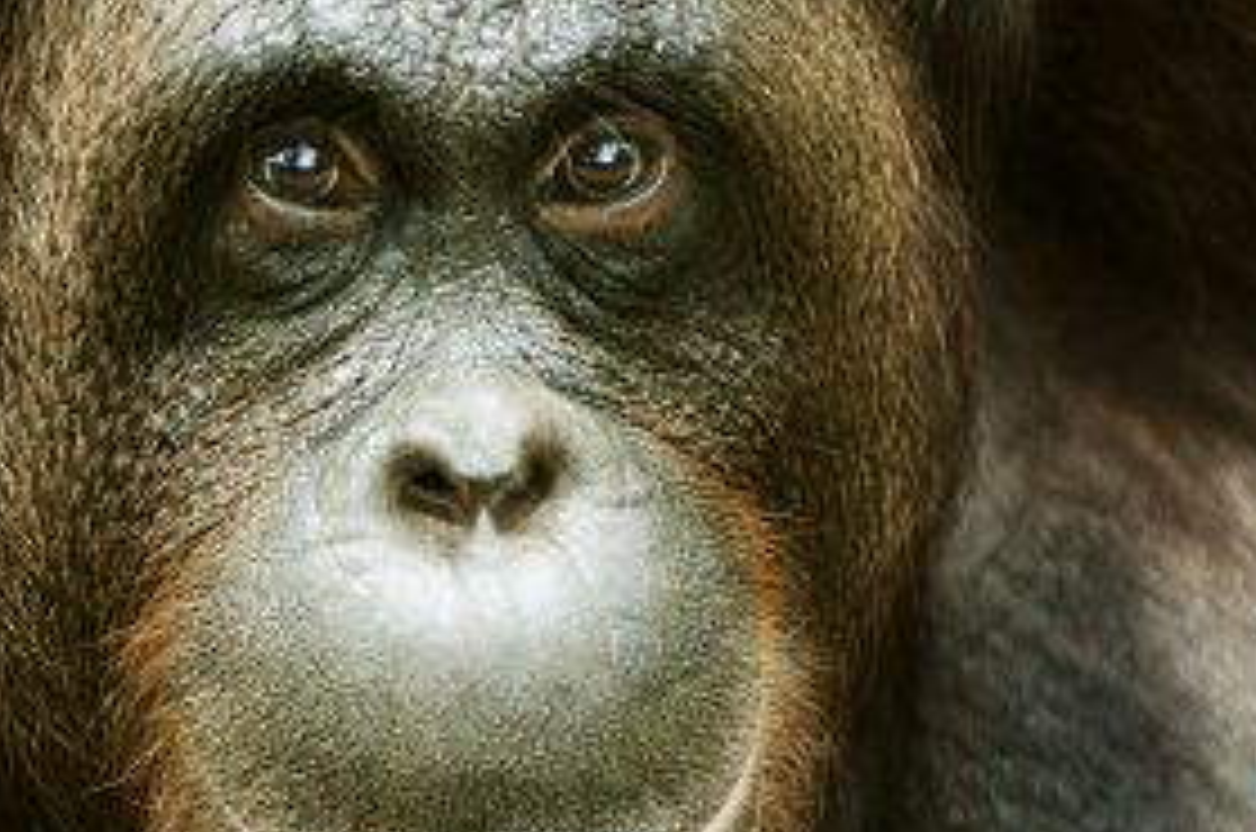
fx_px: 22917
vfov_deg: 2.1
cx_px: 248
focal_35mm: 658
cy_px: 436
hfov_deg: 3.1
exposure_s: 1/200
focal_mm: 200
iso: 200
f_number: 3.2
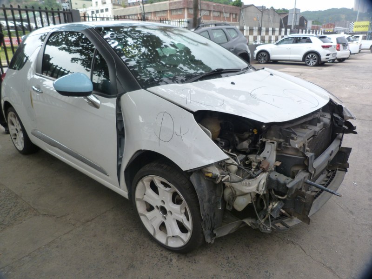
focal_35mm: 25
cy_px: 140
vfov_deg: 54.9
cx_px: 186
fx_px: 269
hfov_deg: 69.4
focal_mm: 4.5
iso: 125
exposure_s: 1/100
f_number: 2.8
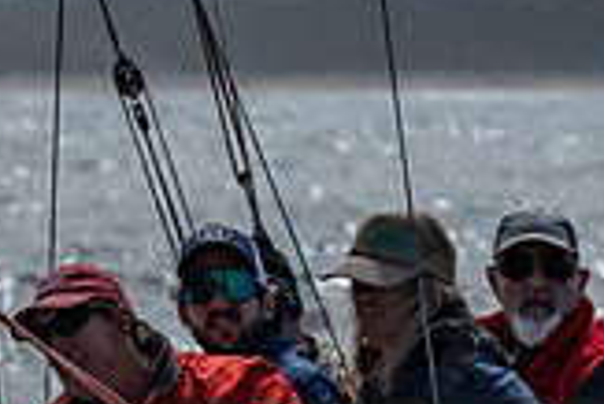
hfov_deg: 1.8
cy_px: 632
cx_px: -200
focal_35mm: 1154
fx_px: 19378
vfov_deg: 1.2
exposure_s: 1/2500
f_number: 6.3
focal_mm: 155
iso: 200
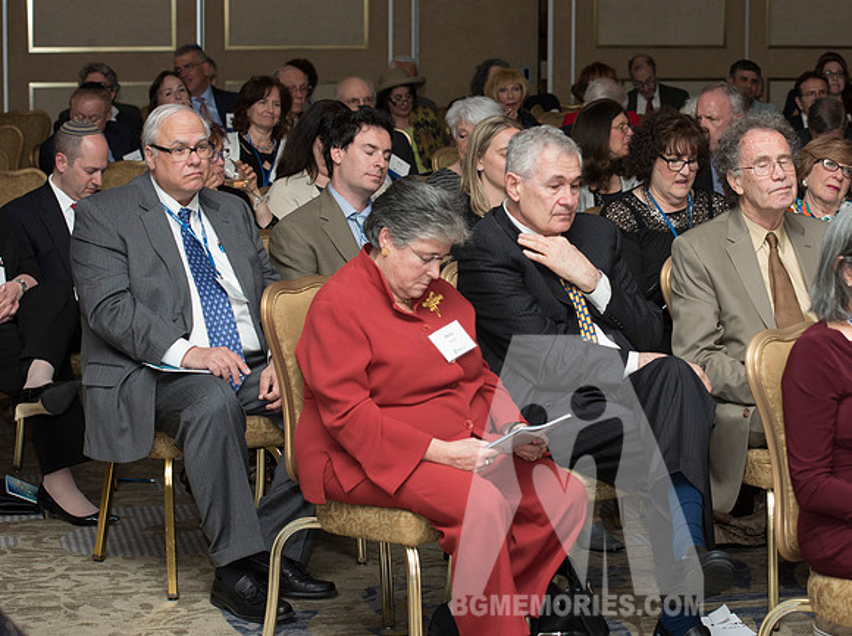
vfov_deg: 17.1
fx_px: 2120
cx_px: 540
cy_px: 282
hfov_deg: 22.7
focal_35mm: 86
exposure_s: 1/125
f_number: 5.6
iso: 1600
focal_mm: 70
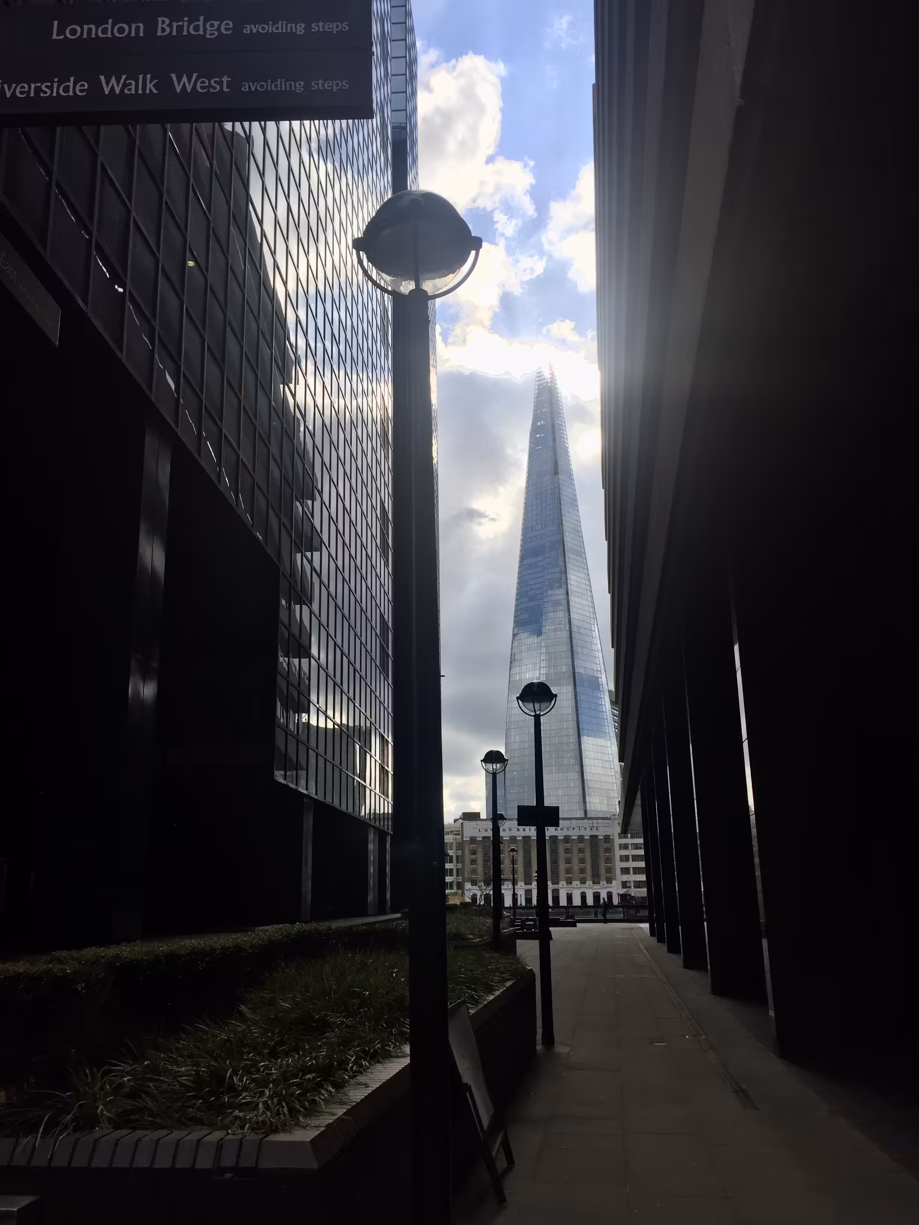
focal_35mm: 29
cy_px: 612
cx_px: 460
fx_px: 1027
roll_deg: +1.1
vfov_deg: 61.7
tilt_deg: +15.2
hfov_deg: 48.2
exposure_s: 1/2198
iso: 32
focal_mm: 4.15
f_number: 2.2
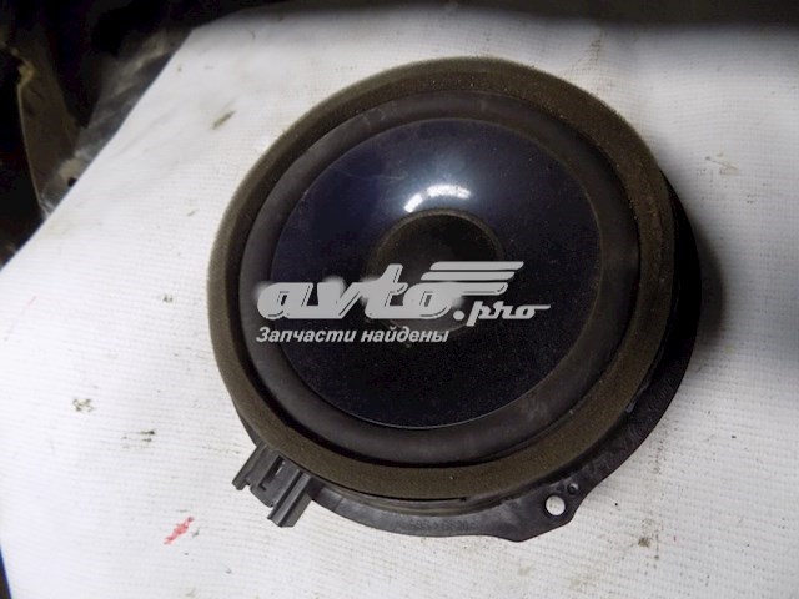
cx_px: 400
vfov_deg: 58.9
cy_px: 300
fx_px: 531
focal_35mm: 23
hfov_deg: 73.9
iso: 250
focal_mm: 4
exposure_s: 1/30
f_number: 3.1
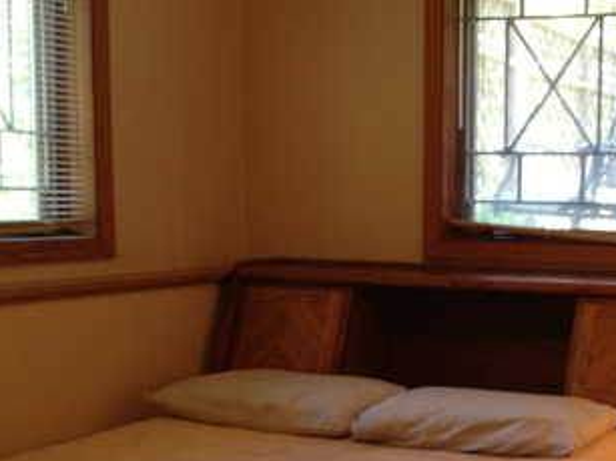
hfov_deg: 25.2
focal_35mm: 76
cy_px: 307
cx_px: 505
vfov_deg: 19.3
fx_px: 1352
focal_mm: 4.28
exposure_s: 1/20
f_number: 2.4
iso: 80
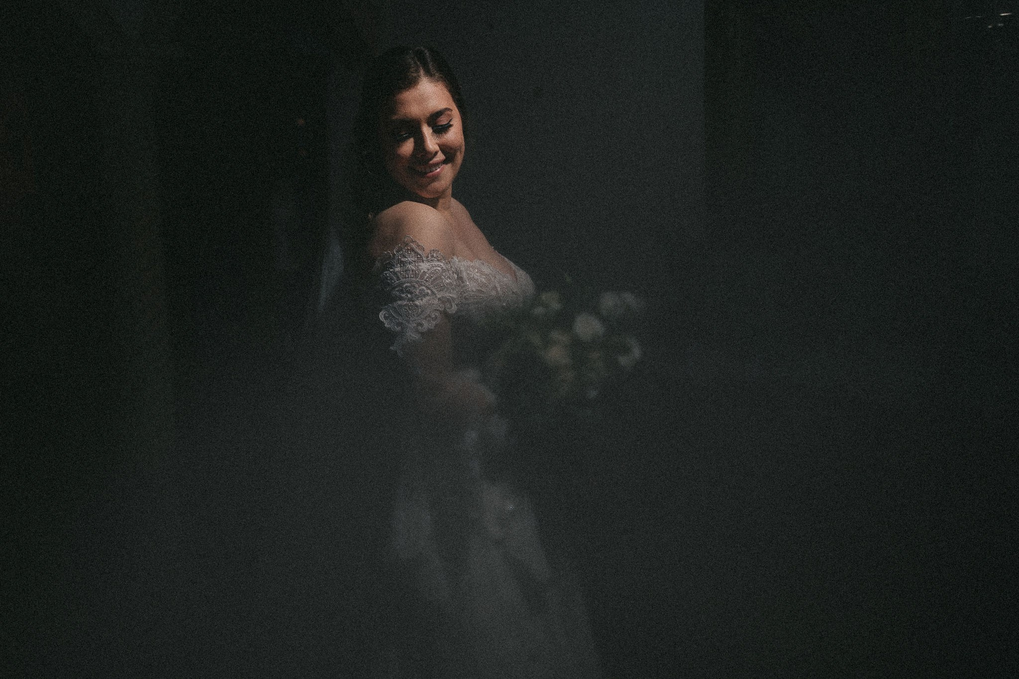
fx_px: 1136
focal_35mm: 40
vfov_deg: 33.2
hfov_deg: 48.2
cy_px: 389
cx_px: 435
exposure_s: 1/200
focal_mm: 35
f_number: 1.8
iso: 50
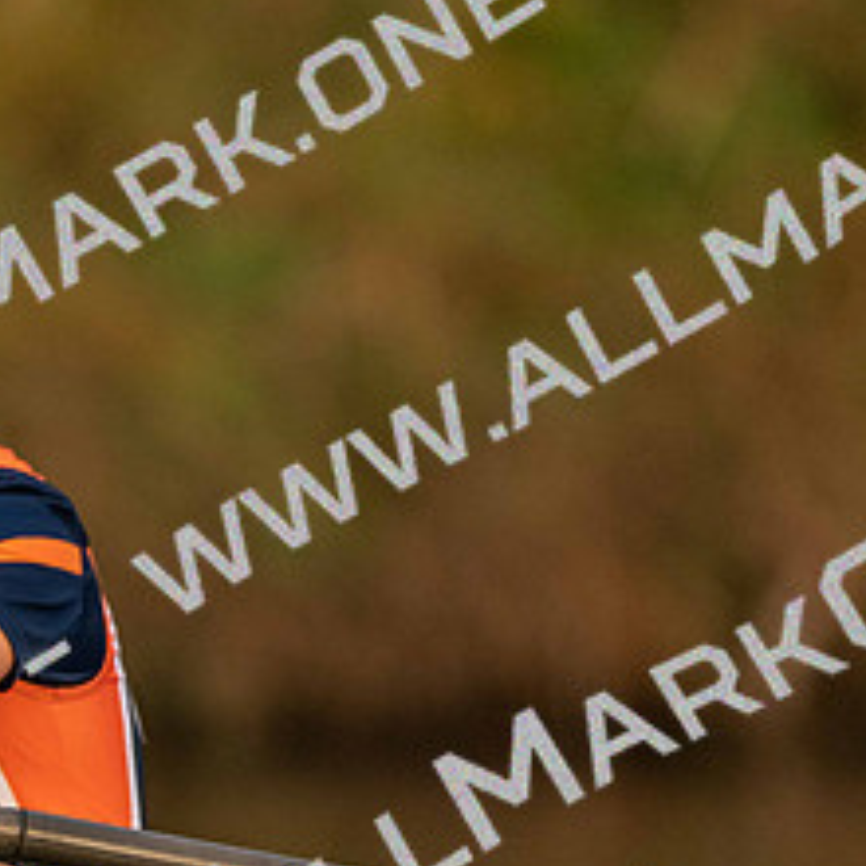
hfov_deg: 1.3
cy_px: 679
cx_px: -154
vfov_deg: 1.3
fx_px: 37984
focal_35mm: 1342
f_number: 4
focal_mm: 600
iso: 3200
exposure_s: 1/2500
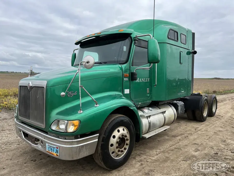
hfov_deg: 67.3
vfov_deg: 53.1
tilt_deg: -5.1
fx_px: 176
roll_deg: -0.4
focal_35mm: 26
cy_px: 88
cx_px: 117
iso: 50
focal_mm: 5.7
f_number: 1.5
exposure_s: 1/1412
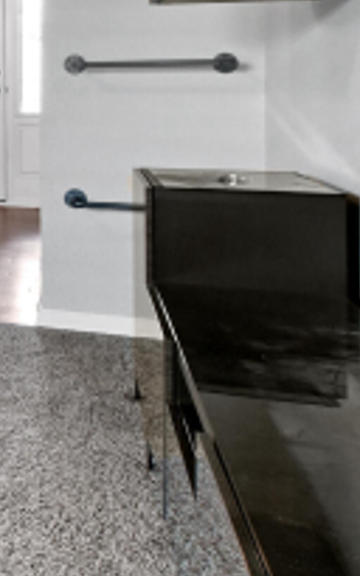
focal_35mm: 56
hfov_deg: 14.6
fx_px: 880
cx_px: -509
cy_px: 87
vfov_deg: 34.7
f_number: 8
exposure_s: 1/5
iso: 1000
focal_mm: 10
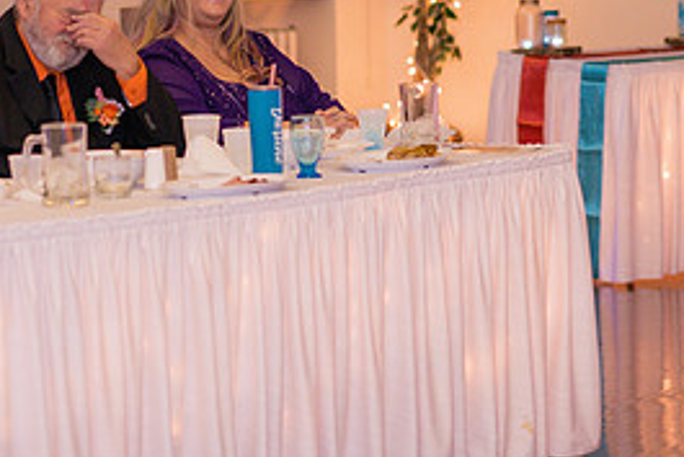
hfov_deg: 11.0
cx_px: 170
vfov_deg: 7.4
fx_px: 3536
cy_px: 81
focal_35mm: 186
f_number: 2.2
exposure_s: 1/125
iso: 640
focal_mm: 85
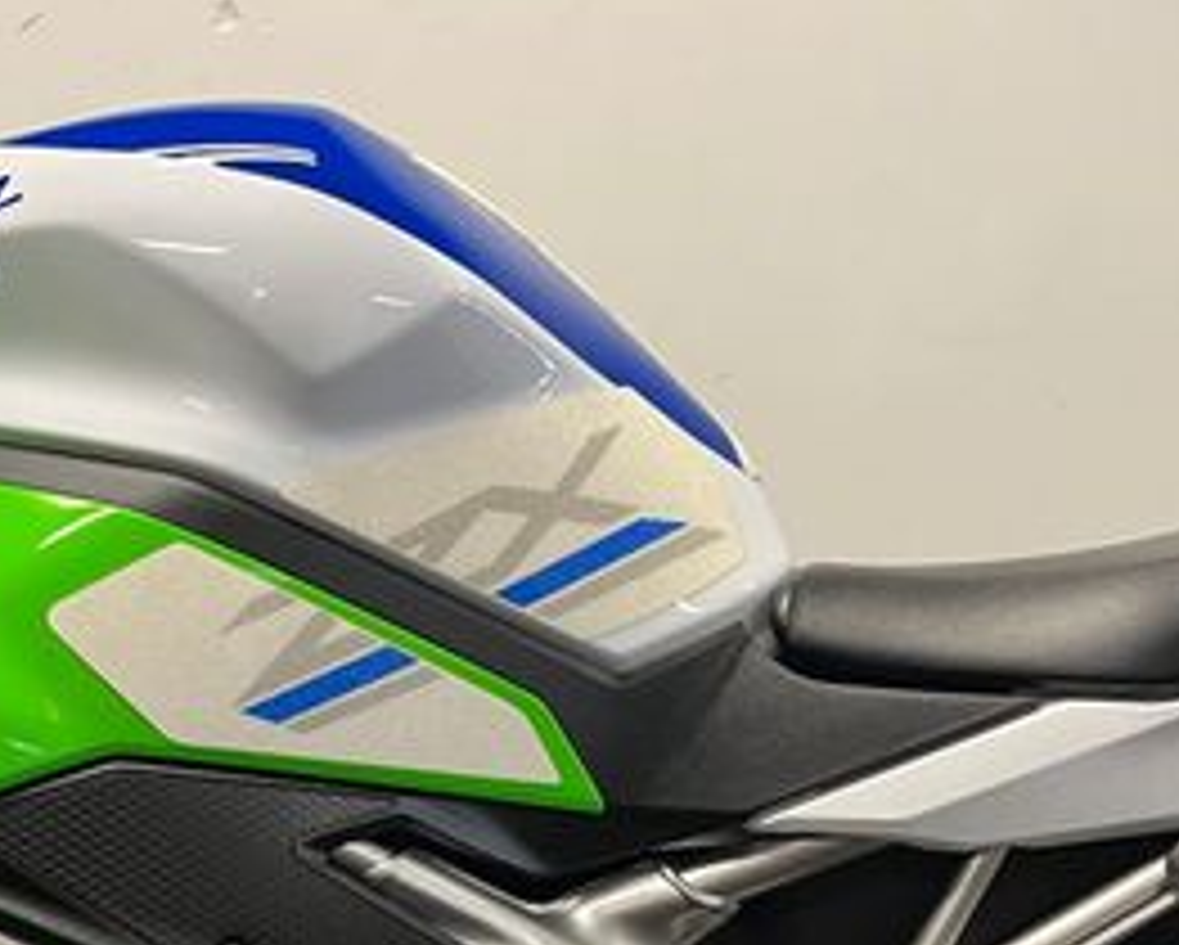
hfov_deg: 30.3
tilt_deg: -4.8
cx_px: 418
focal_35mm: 62
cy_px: 1058
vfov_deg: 23.1
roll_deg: +0.6
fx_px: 2165
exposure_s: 1/50
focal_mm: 5.1
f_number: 1.6
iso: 125
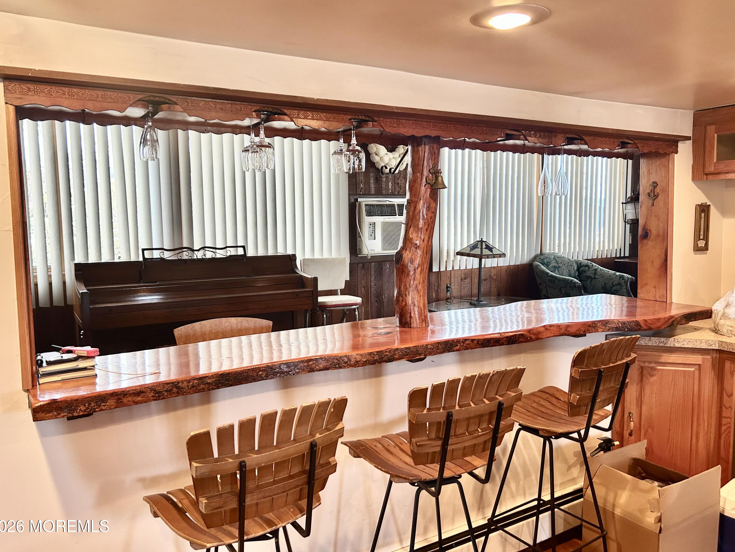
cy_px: 266
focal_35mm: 27
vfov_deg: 51.3
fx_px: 573
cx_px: 357
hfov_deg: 65.3
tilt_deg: -6.3
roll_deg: +0.9
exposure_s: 1/120
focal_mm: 5.7
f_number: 1.5
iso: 125
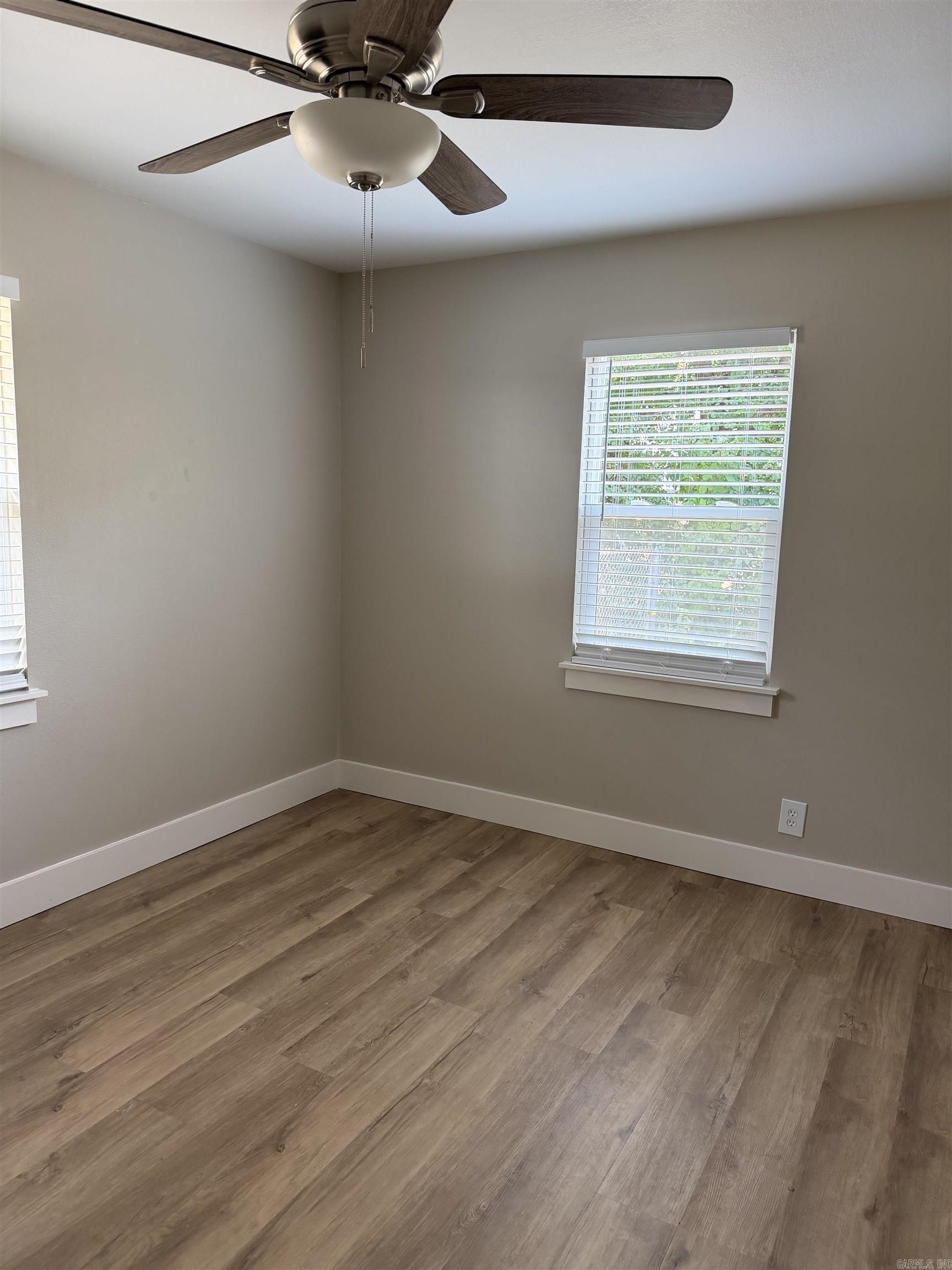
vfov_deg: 71.6
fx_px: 880
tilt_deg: -8.2
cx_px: 476
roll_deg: -1.5
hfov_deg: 56.8
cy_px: 635
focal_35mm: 24
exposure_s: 1/126
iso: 160
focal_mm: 6.76
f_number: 1.78
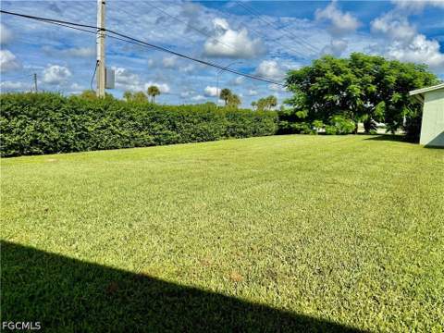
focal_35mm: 24
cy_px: 166
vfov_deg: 56.8
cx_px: 222
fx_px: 308
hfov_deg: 71.6
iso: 80
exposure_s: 1/5714
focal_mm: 6.76
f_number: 1.78
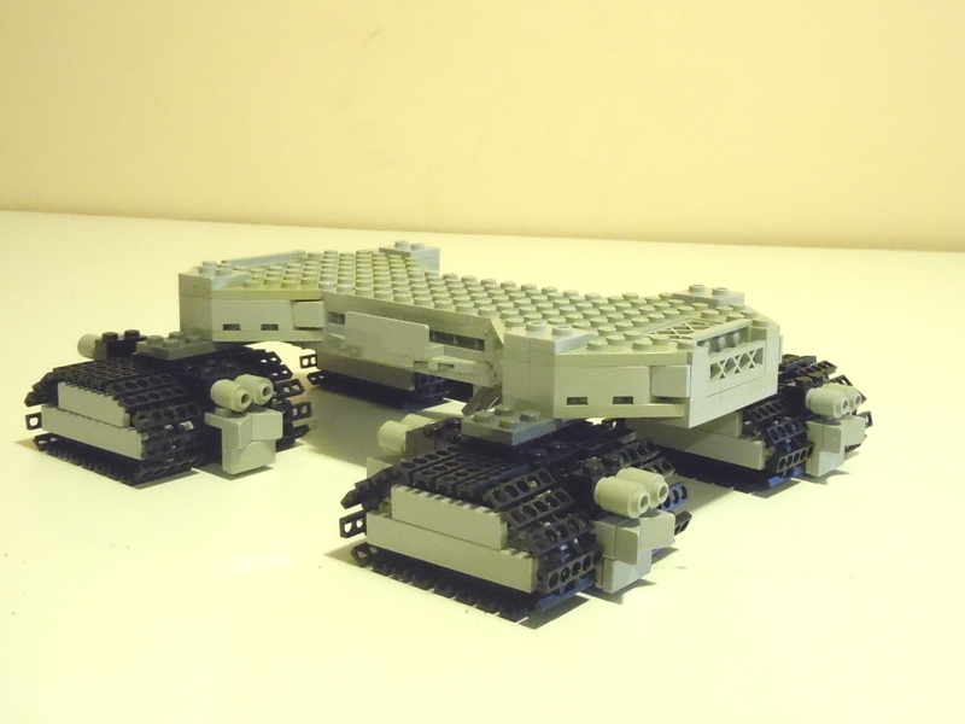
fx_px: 920
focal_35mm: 33
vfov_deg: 42.9
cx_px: 482
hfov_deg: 55.4
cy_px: 362
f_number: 4
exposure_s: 1/8
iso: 800
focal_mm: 5.9
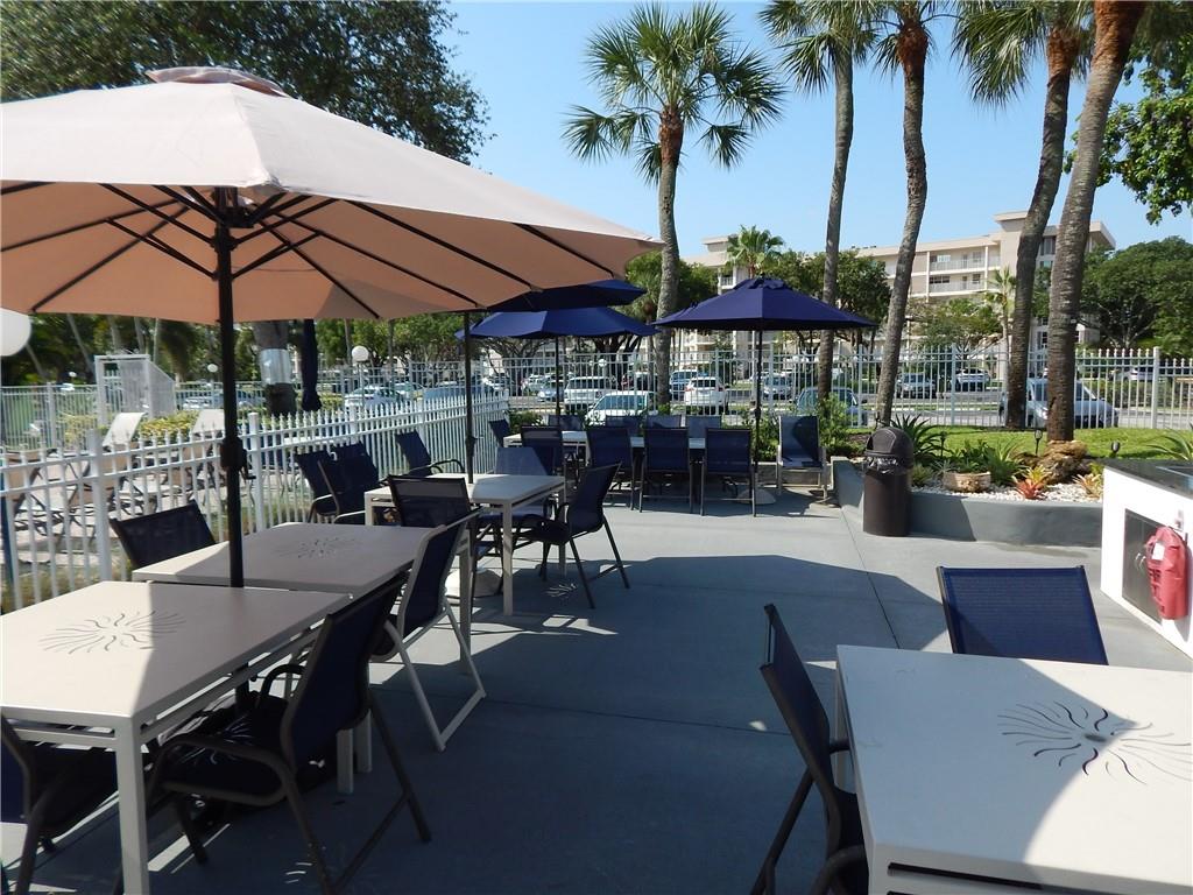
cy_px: 448
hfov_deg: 73.9
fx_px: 793
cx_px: 596
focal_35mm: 23
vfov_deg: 58.9
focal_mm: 4
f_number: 3
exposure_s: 1/1250
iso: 125
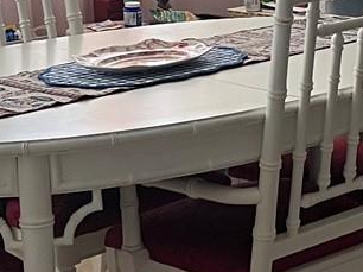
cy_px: 7
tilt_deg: -9.1
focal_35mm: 136
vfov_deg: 10.8
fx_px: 1425
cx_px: 343
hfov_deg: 14.3
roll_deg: +2.0
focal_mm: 5.7
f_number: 1.5
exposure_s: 1/71
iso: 125
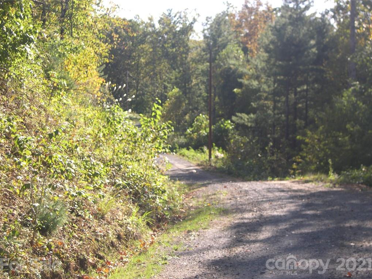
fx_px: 838
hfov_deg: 25.0
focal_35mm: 78
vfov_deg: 18.9
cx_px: 187
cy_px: 141
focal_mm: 16.3
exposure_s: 1/216
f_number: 4
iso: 100
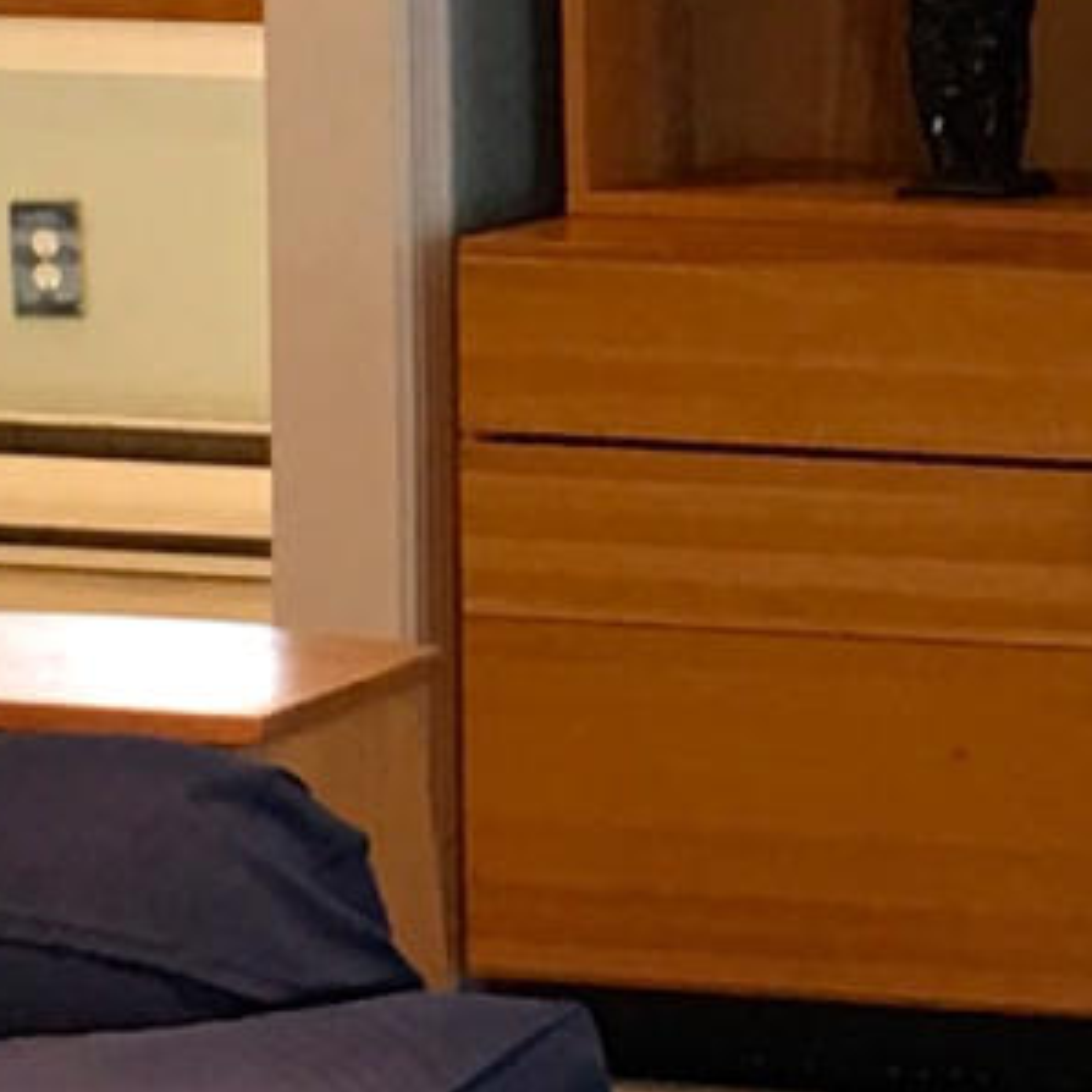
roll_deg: -0.1
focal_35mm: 258
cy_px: 117
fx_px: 9208
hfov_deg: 6.6
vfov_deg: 6.8
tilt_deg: -4.6
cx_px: 1986
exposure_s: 1/15
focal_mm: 4.15
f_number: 2.2
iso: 25
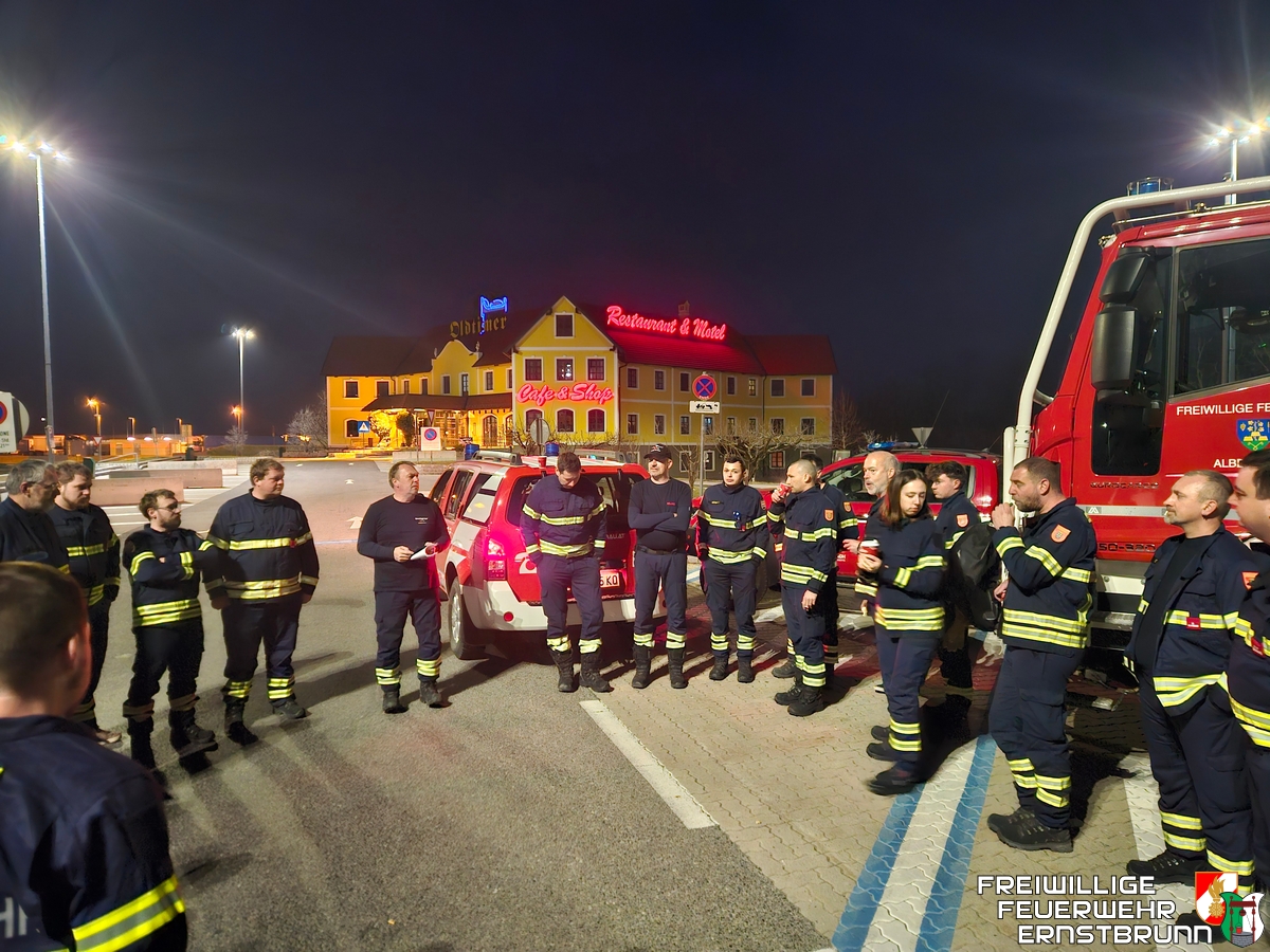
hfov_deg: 73.9
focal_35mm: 23
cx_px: 635
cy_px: 476
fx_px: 844
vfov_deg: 58.9
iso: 1250
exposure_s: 1/17
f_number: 1.8
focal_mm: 5.4
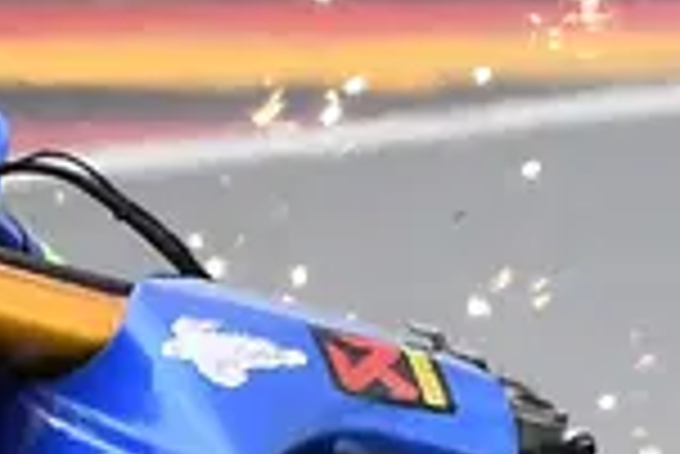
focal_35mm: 9546
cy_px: 535
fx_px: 180483
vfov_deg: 0.1
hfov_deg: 0.2
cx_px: -1963
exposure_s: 1/1250
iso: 320
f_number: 4.5
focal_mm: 600
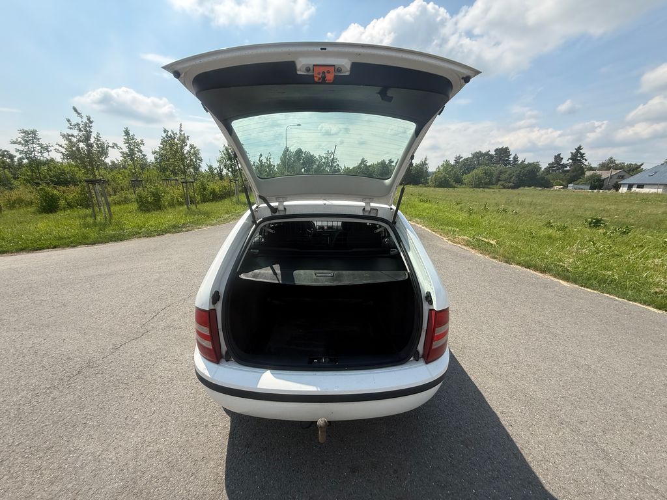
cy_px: 250
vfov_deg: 85.7
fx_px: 270
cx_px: 334
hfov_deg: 102.1
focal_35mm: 14
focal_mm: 2.22
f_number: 2.2
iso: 50
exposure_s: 1/1431
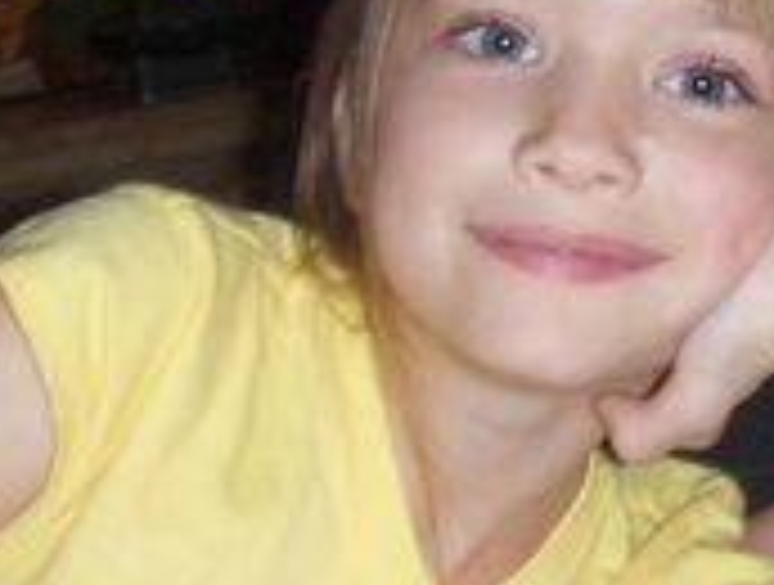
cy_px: 166
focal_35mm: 143
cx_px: 1062
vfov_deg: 10.4
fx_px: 3206
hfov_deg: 13.2
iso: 100
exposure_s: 1/60
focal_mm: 6.5
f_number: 3.5
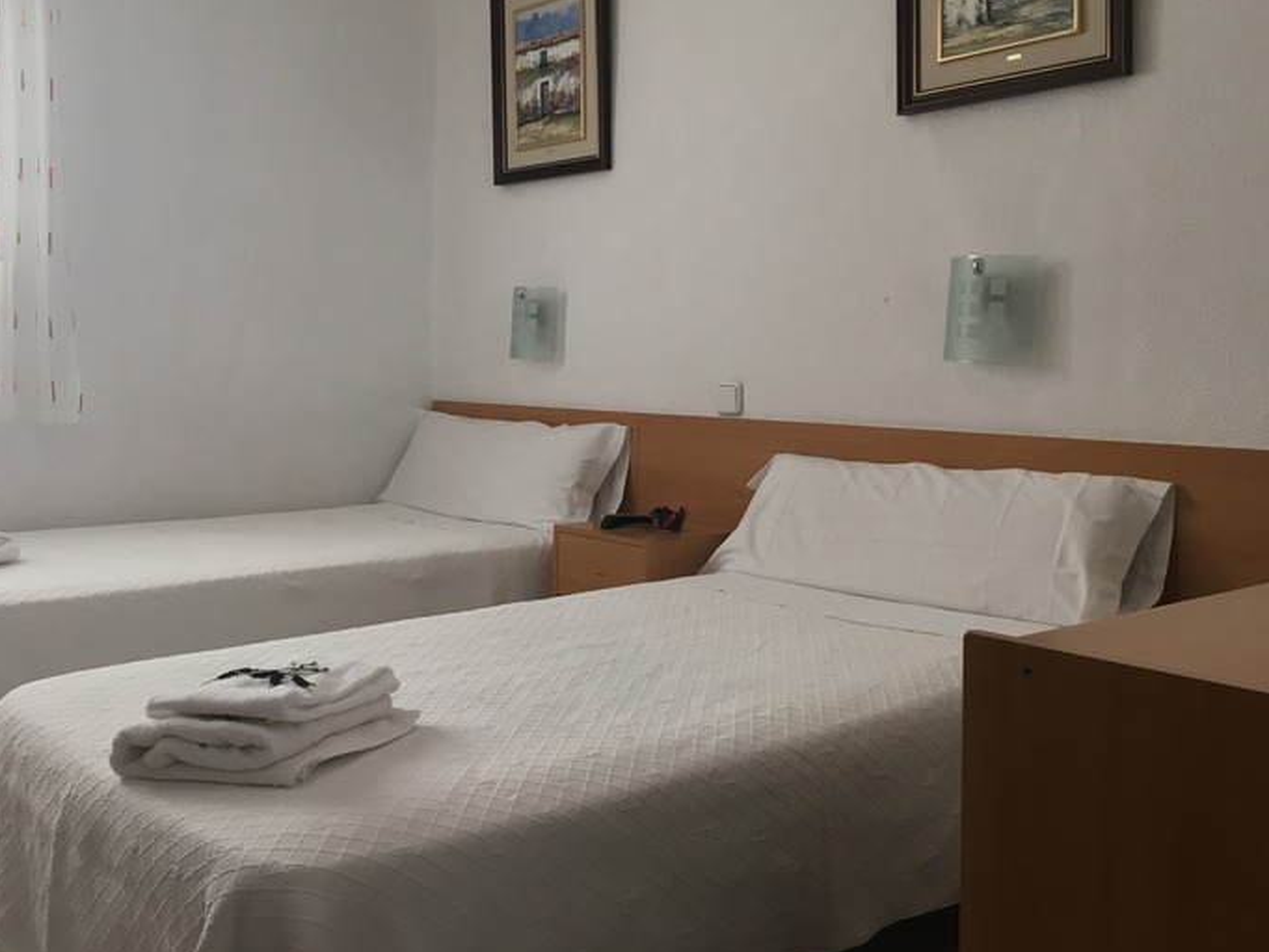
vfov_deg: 41.7
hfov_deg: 53.8
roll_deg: +0.4
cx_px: 556
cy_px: 403
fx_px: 1247
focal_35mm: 34
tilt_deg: -2.9
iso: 25
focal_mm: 4.15
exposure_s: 1/33
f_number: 2.2
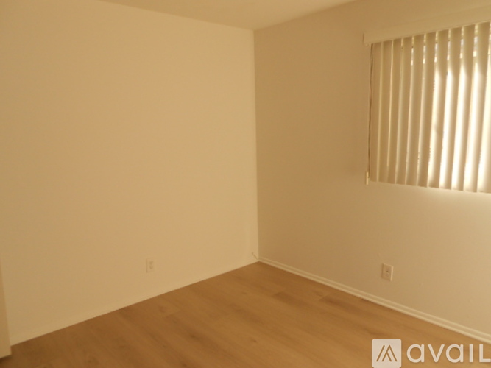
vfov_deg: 53.0
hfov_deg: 67.3
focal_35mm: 26
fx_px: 369
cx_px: 246
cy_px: 184
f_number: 3.2
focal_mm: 4.6
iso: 80
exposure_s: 1/80
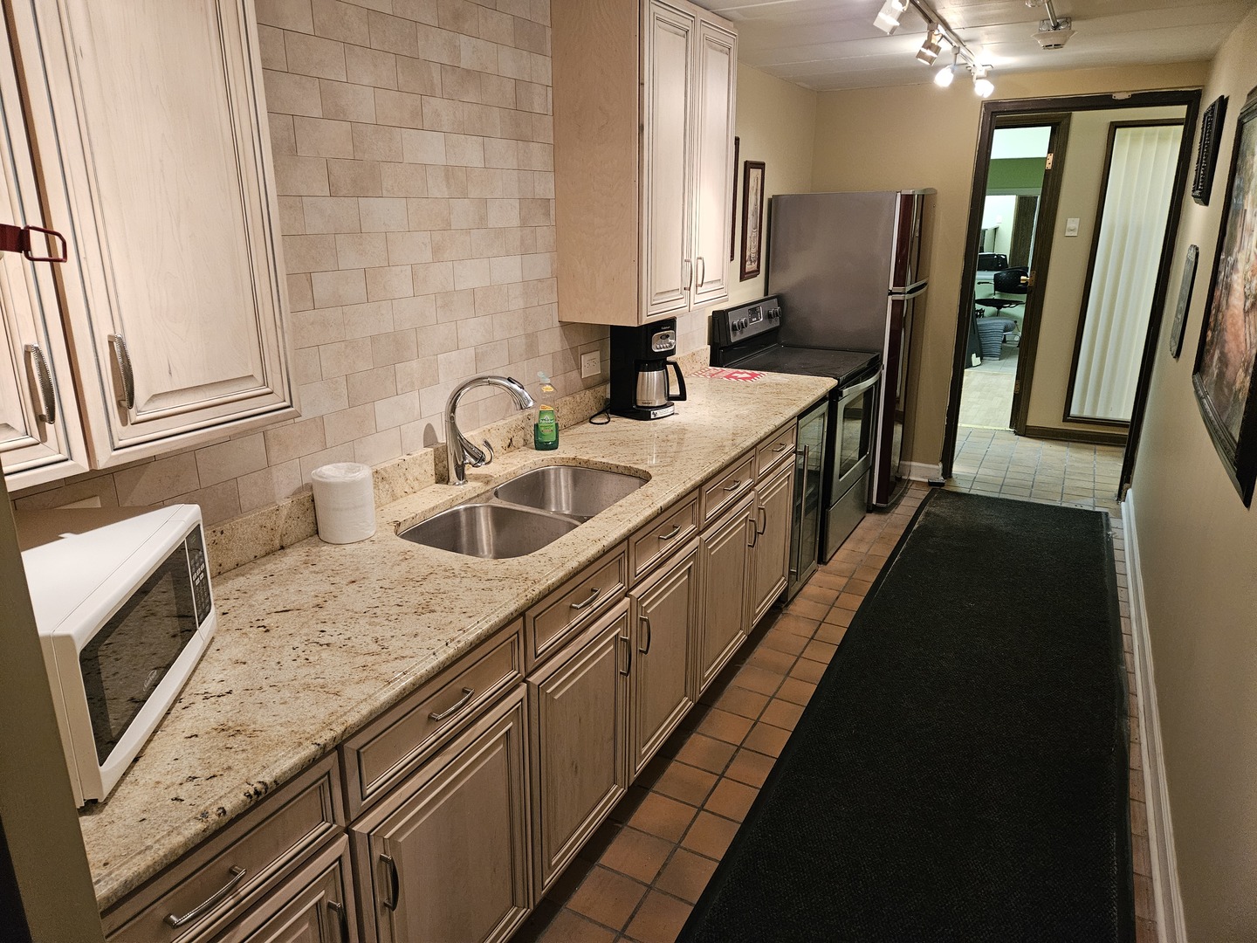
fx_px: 835
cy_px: 472
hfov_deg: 73.9
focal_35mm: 23
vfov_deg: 58.9
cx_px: 628
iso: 640
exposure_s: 1/120
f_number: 1.8
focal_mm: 5.4
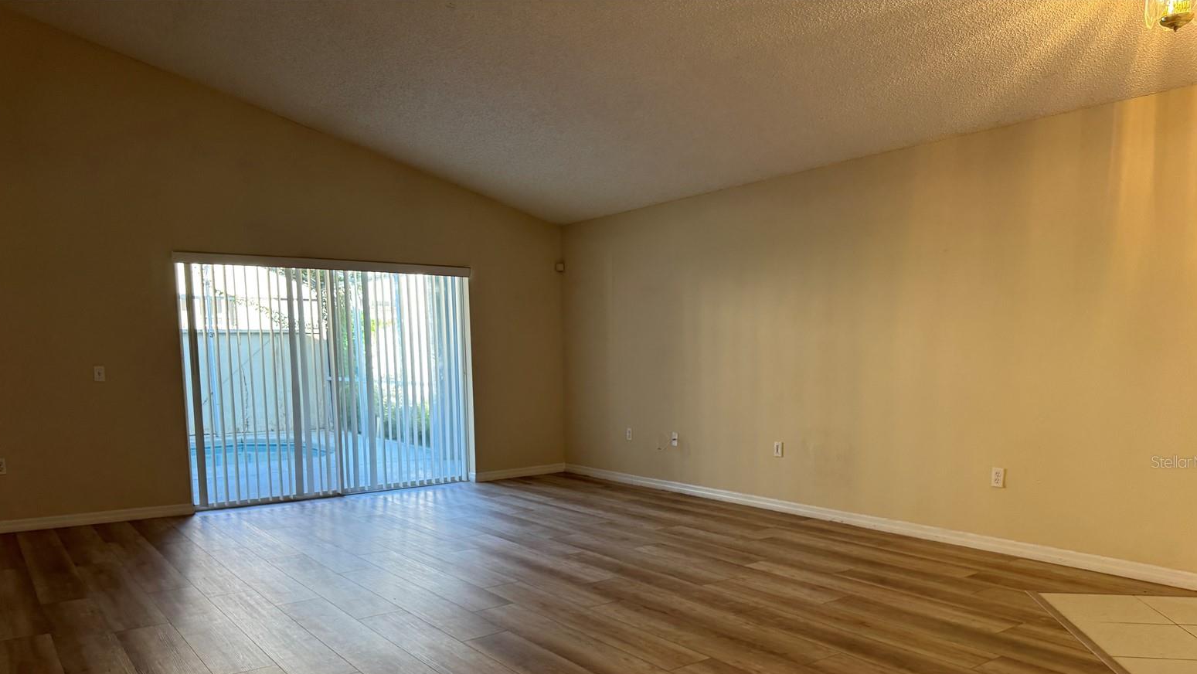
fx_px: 857
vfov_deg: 42.2
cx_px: 606
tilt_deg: -5.4
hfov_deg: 69.8
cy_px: 461
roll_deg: -1.0
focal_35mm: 27
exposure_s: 1/120
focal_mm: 6.76
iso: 160
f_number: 1.78
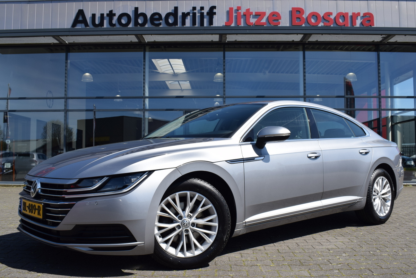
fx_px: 416
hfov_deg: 53.1
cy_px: 139
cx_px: 208
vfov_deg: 36.9
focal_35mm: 36
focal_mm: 24
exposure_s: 1/400
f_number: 10
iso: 200
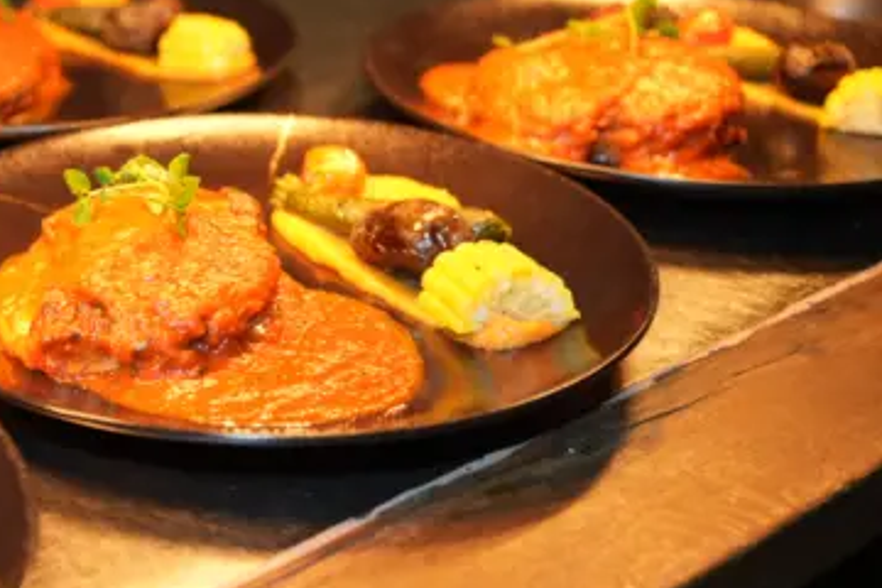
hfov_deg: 27.9
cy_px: 301
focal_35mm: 68
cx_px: 2
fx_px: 1666
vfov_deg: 20.0
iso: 320
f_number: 2.8
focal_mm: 34
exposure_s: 1/60
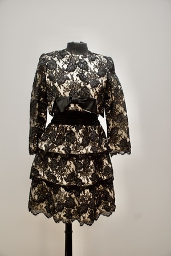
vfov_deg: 49.6
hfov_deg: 34.2
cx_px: 86
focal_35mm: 39
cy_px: 128
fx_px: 278
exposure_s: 1/160
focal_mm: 26
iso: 800
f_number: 3.8
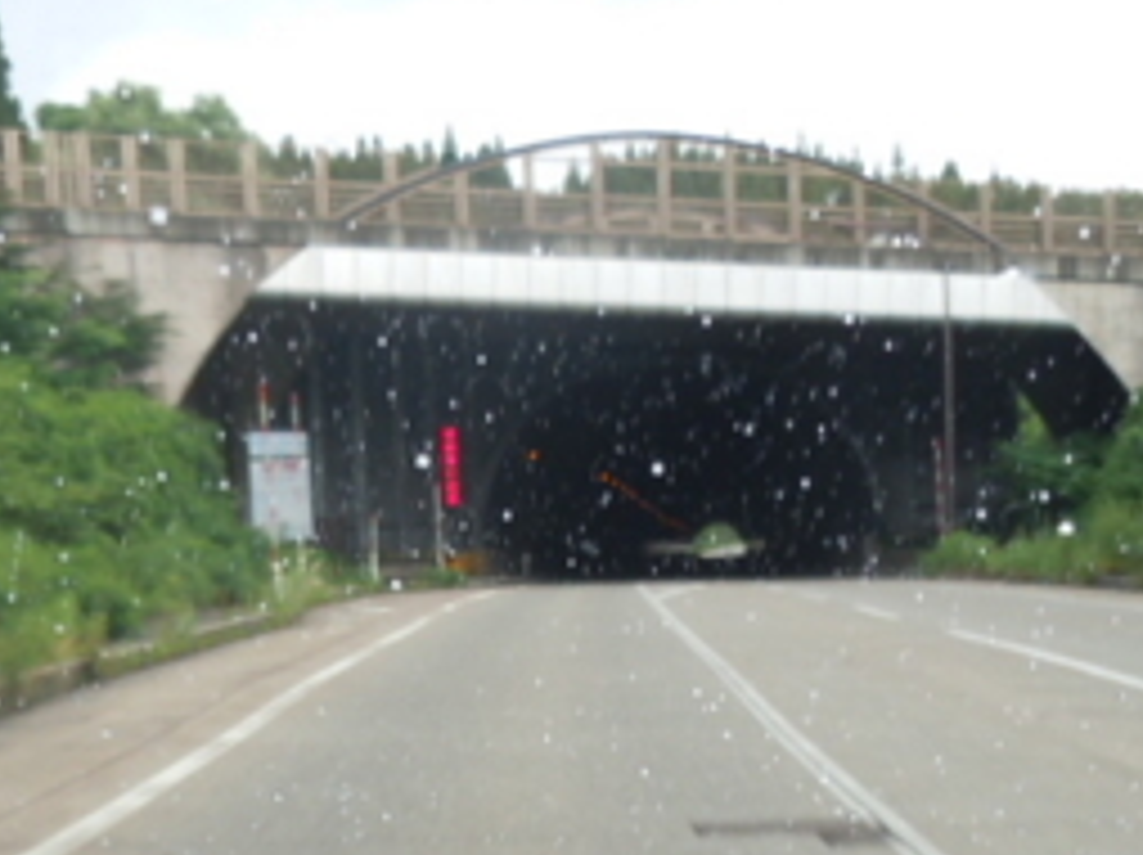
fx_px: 2342
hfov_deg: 27.4
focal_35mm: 71
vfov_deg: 20.3
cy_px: 765
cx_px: 513
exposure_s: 1/60
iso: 125
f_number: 3.5
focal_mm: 5.4
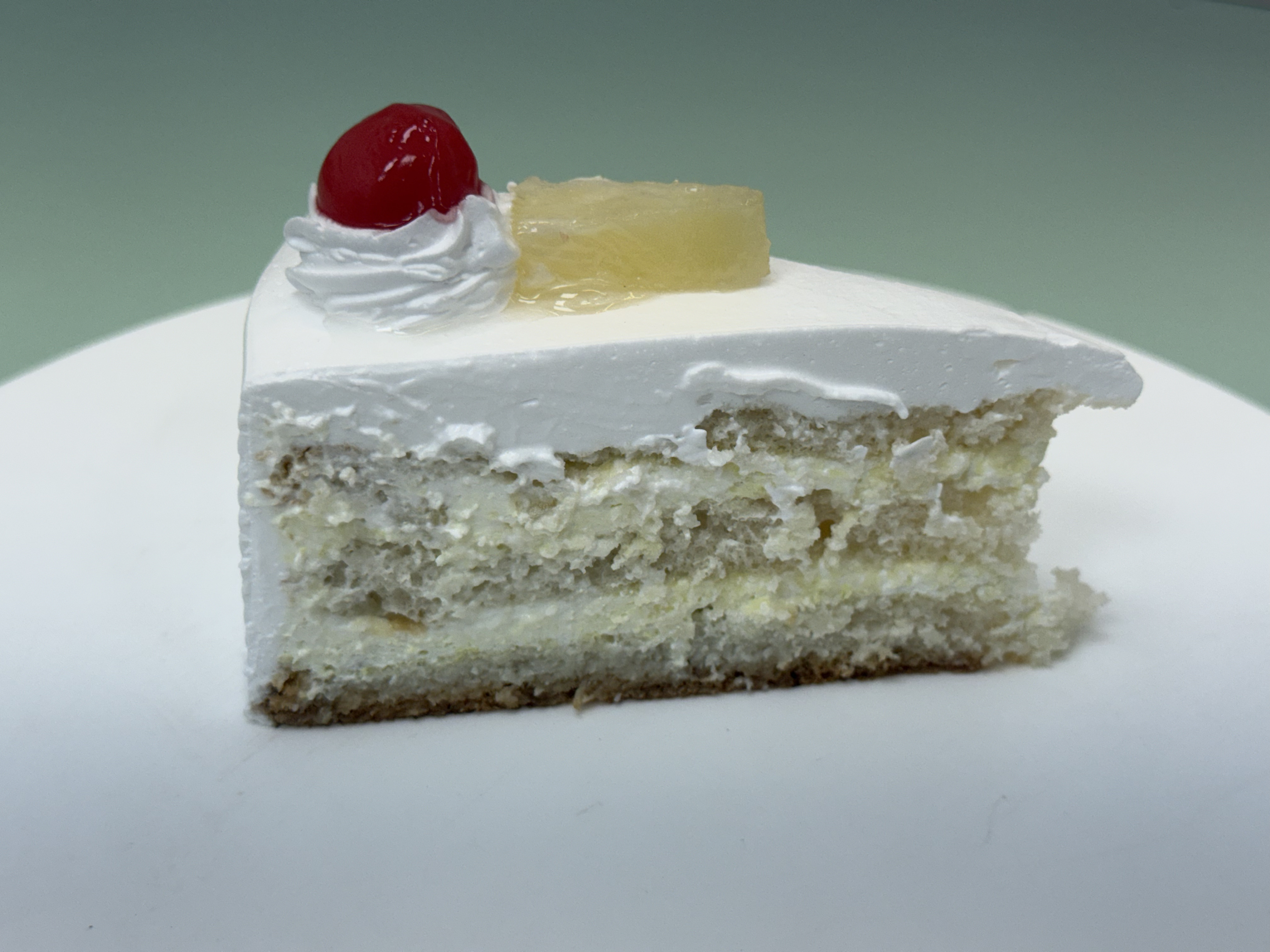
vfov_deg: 30.3
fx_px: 1761
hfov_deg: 39.7
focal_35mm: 48
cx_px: 635
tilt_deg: -31.5
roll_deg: -2.2
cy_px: 476
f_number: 1.78
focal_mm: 6.76
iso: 64
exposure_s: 1/234
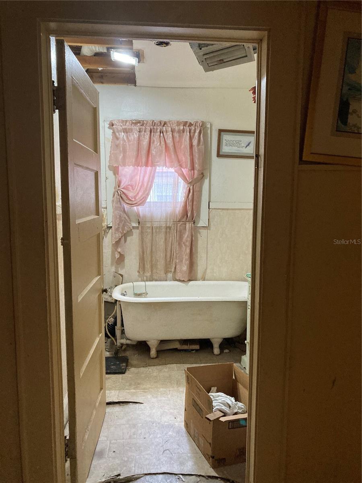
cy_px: 242
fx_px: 390
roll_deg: +0.1
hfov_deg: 49.7
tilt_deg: -5.1
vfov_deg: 63.4
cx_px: 181
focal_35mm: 28
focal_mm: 3.99
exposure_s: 1/51
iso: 320
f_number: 1.8
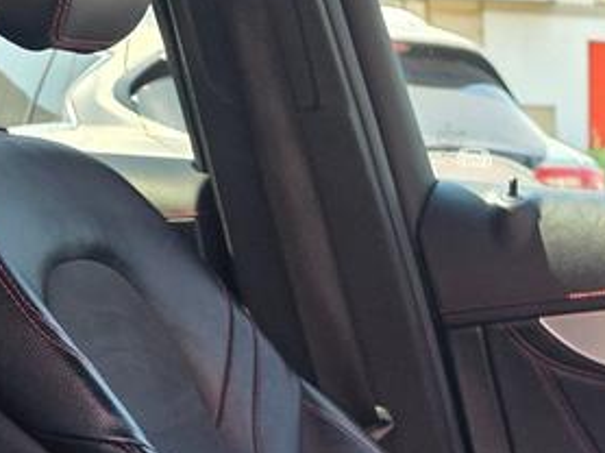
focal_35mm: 106
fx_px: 1851
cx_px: 703
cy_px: 880
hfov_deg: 17.8
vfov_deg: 12.4
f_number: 1.7
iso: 50
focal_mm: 6.3
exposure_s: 1/180
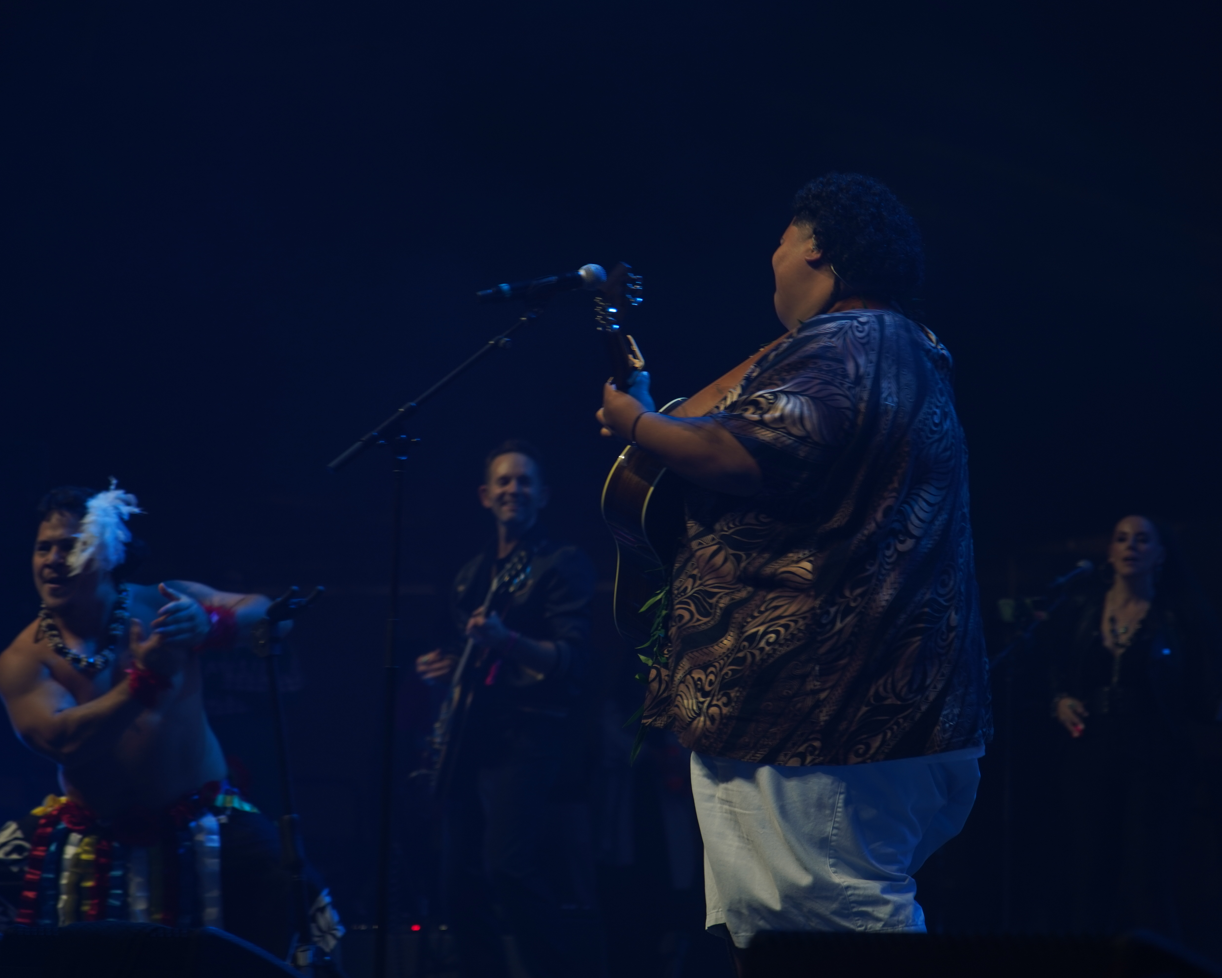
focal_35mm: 119
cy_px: 487
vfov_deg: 13.0
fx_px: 4304
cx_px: 549
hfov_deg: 16.2
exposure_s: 1/80
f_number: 4
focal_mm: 105
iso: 250
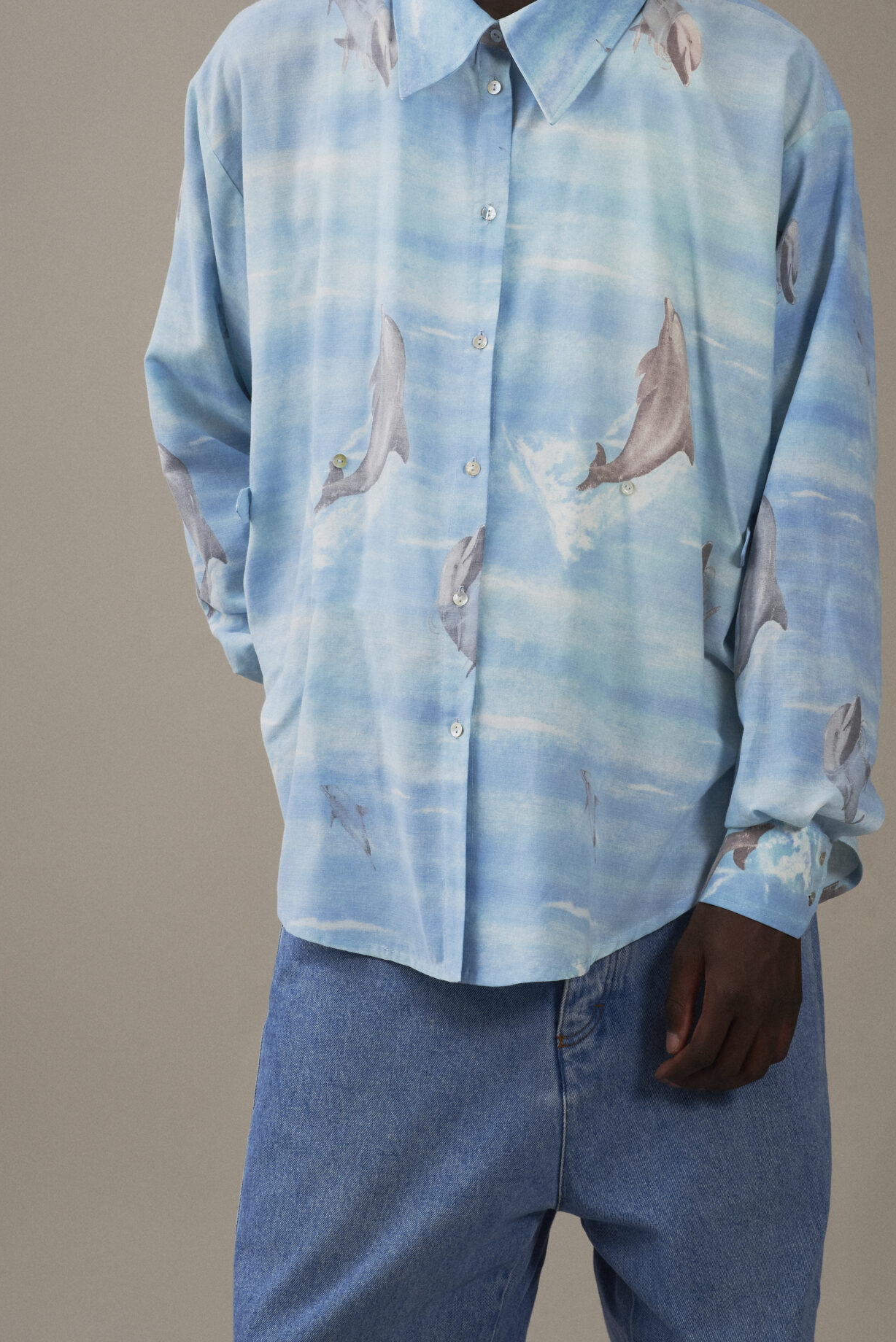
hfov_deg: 10.7
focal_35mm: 128
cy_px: 484
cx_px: 575
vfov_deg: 16.0
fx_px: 4775
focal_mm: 92
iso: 200
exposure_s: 1/160
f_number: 13
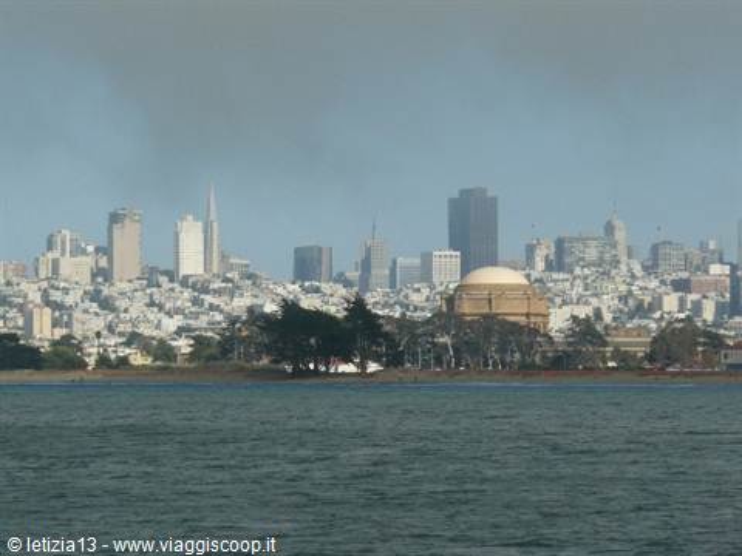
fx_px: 4544
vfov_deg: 7.0
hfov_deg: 9.3
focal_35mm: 212
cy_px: 278
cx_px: 371
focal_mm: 35.4
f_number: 7.1
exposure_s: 1/400
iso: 100
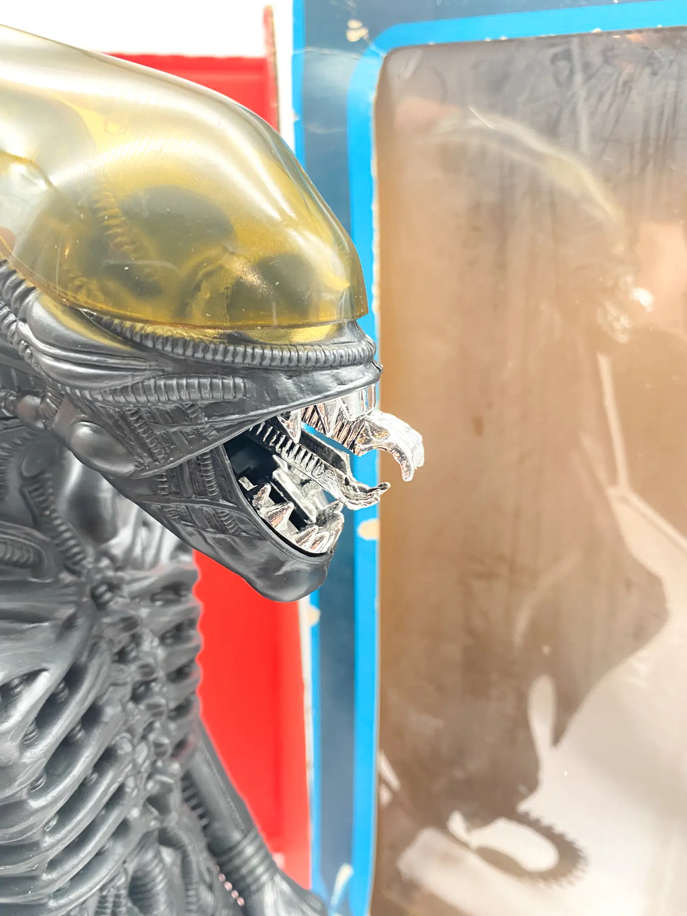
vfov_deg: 69.4
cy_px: 458
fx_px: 662
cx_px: 344
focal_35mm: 25
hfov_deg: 54.9
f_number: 1.8
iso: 125
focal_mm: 4.25
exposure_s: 1/90
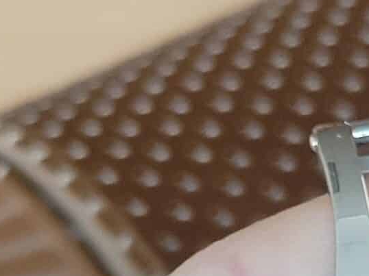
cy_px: 351
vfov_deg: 14.4
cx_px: 421
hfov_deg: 18.9
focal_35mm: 99
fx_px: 1055
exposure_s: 1/50
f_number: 1.8
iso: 500
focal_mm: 5
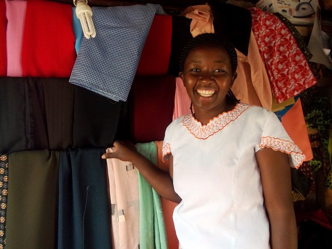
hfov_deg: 56.8
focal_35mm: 32
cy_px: 124
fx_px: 307
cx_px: 166
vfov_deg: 44.2
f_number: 2.9
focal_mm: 5.7
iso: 80
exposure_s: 1/30
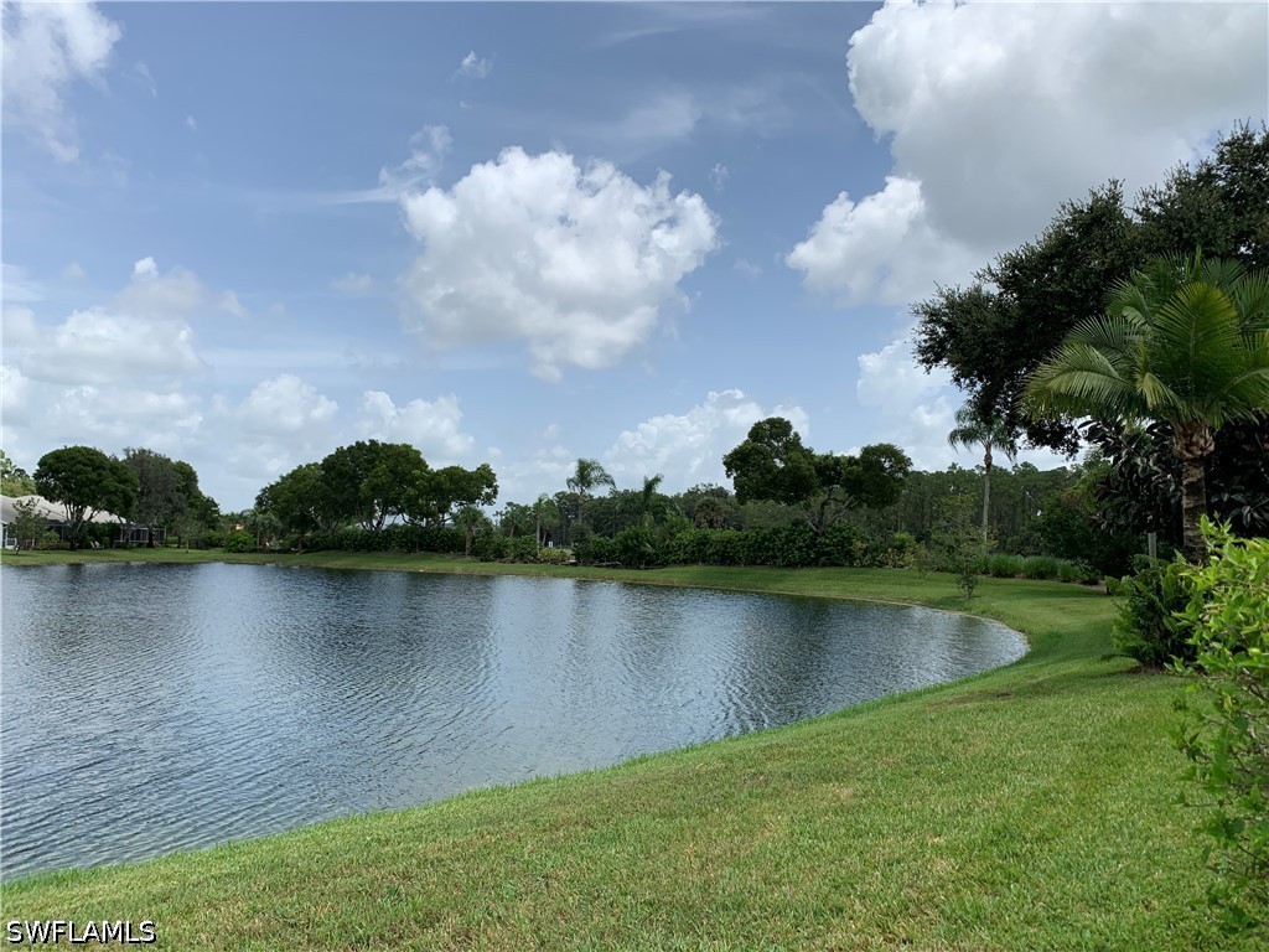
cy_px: 476
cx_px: 634
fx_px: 953
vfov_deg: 53.1
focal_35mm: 26
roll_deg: -0.6
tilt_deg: +6.4
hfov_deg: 67.3
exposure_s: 1/2994
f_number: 1.8
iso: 25
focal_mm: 4.25
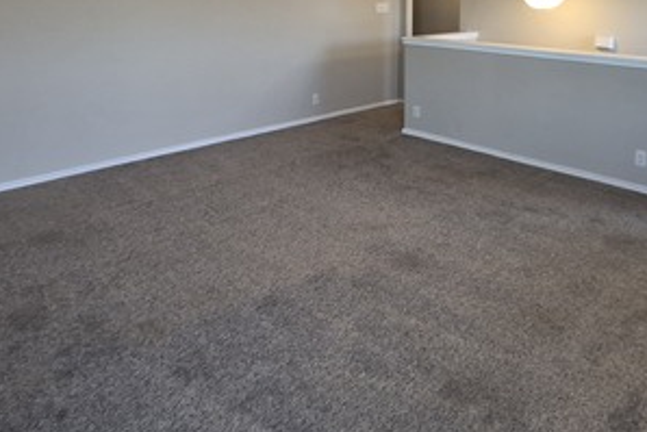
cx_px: 395
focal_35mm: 29
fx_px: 521
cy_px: 41
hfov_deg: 62.9
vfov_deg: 41.4
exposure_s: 1/60
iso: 160
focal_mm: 1.74
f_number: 2.2
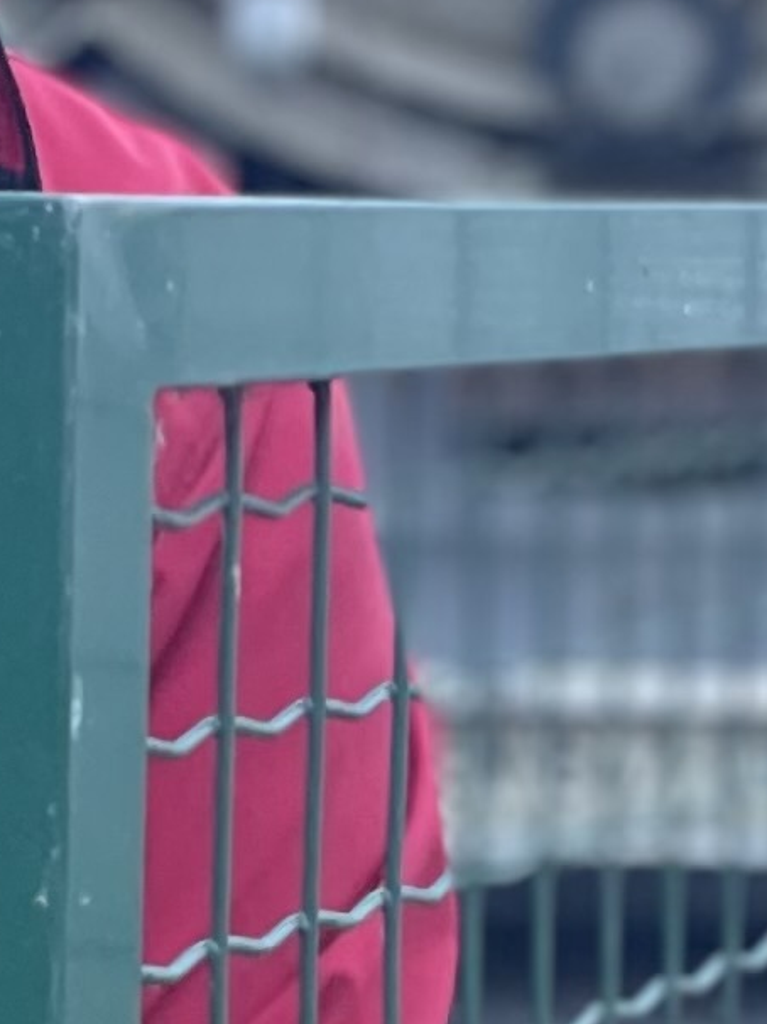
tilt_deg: -7.2
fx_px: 5115
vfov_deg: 11.3
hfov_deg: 8.6
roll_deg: -1.7
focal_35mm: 173
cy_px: 973
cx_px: 150
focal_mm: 4.2
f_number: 1.6
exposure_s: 1/121
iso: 125
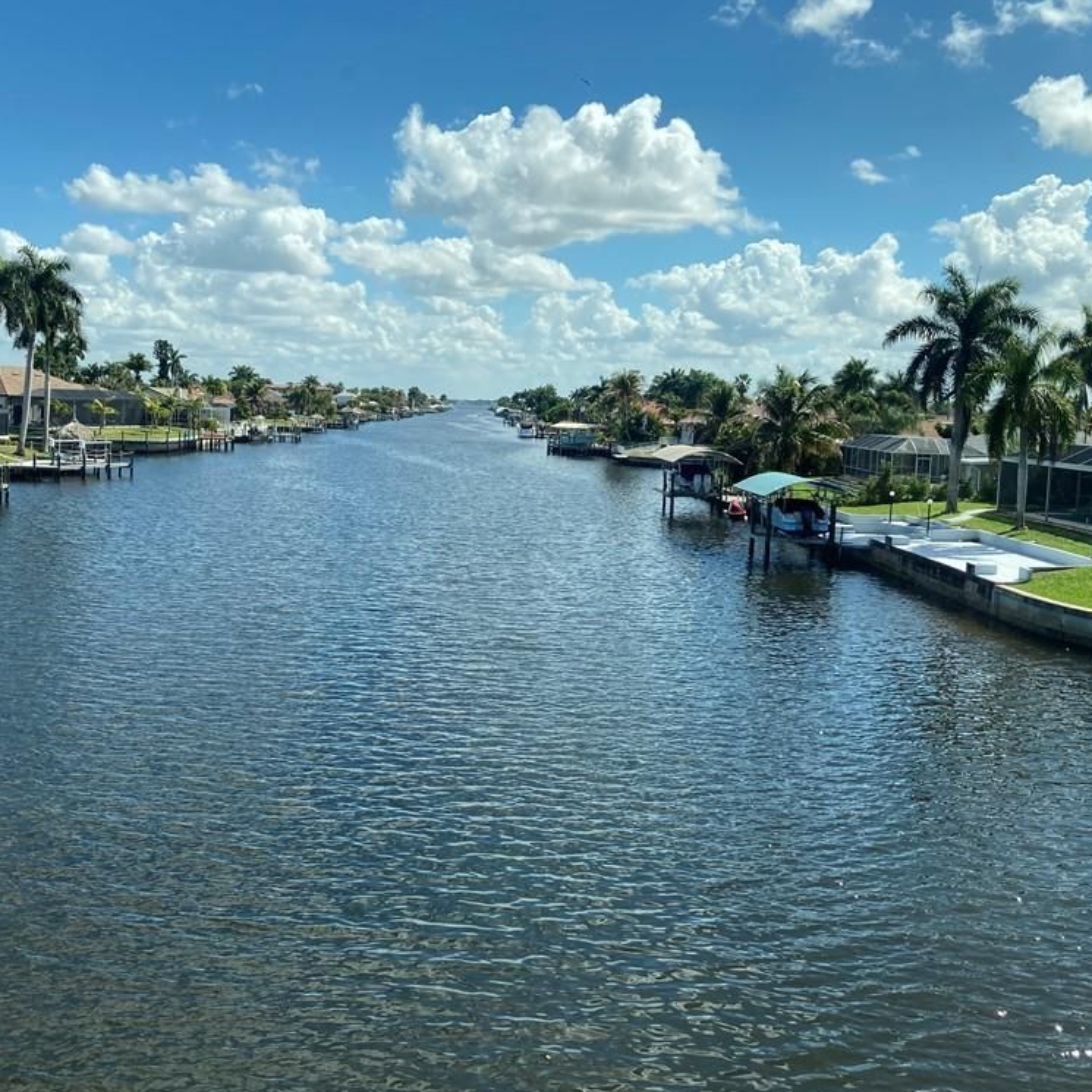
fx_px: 1213
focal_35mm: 34
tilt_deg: -6.8
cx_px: 513
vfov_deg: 48.4
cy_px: 538
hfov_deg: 48.4
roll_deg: -2.2
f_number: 1.8
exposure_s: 1/1656
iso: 20
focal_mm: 3.99
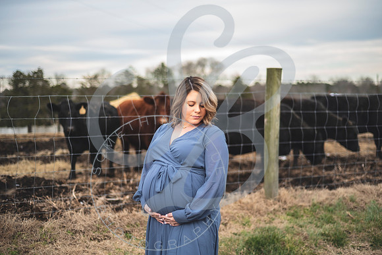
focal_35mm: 52
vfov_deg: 26.2
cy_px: 128
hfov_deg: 38.4
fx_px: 549
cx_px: 191
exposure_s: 1/250
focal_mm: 50
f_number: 1.8
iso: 100
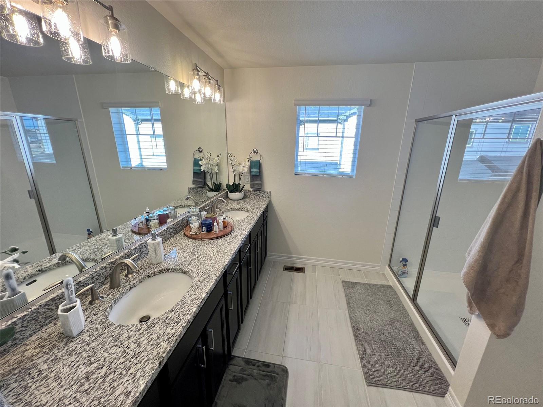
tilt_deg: -16.2
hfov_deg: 106.2
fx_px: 204
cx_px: 272
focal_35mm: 13
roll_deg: -1.2
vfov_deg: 89.9
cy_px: 204
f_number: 1.8
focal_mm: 1.57
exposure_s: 1/120
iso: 64
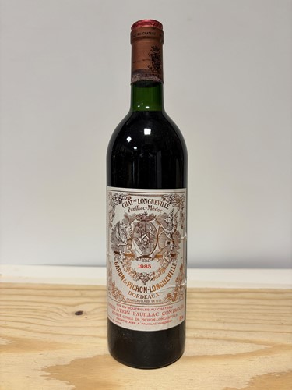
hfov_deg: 53.1
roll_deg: +0.1
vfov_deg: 67.3
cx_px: 146
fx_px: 292
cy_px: 195
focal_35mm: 26
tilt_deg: -4.3
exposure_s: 1/100
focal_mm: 5.96
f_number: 1.6
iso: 125
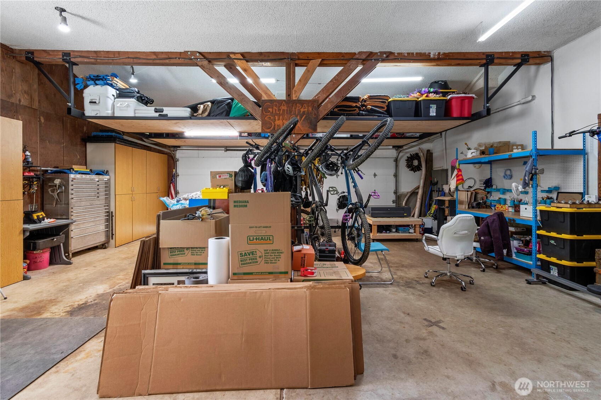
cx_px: 300
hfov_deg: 100.4
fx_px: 250
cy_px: 200
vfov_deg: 77.3
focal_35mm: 15
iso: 200
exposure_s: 1.3
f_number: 9
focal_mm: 10
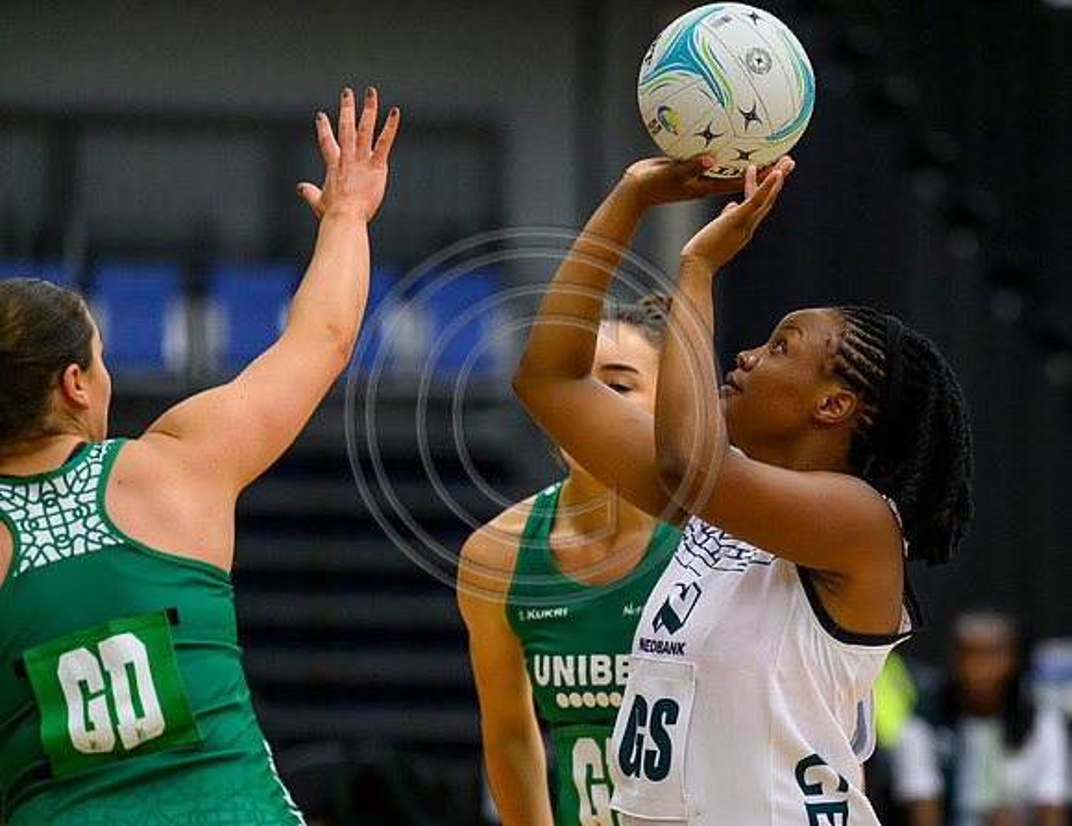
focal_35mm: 276
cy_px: 517
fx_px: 8619
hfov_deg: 7.1
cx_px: 776
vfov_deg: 5.5
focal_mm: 200
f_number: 3.2
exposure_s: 1/1000
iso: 4000
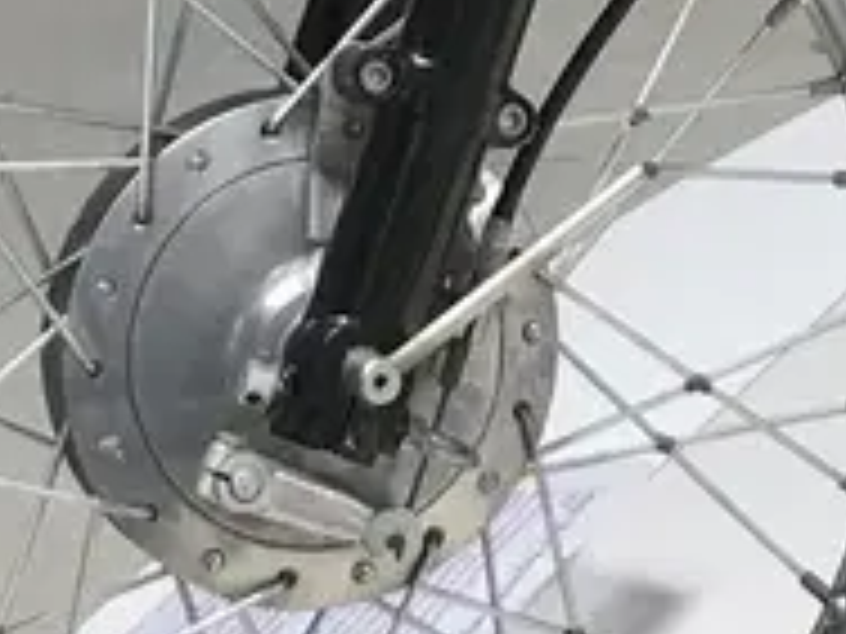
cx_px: 648
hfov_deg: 11.0
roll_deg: -0.7
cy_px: -423
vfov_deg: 8.1
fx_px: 4375
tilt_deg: -16.9
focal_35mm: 179
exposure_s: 1/298
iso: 20
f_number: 1.8
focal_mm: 3.99
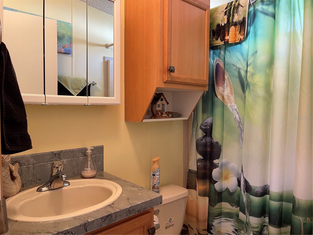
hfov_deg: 69.4
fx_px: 226
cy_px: 118
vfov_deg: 54.9
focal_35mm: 25
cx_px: 156
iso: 200
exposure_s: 1/60
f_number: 1.6
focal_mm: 5.1
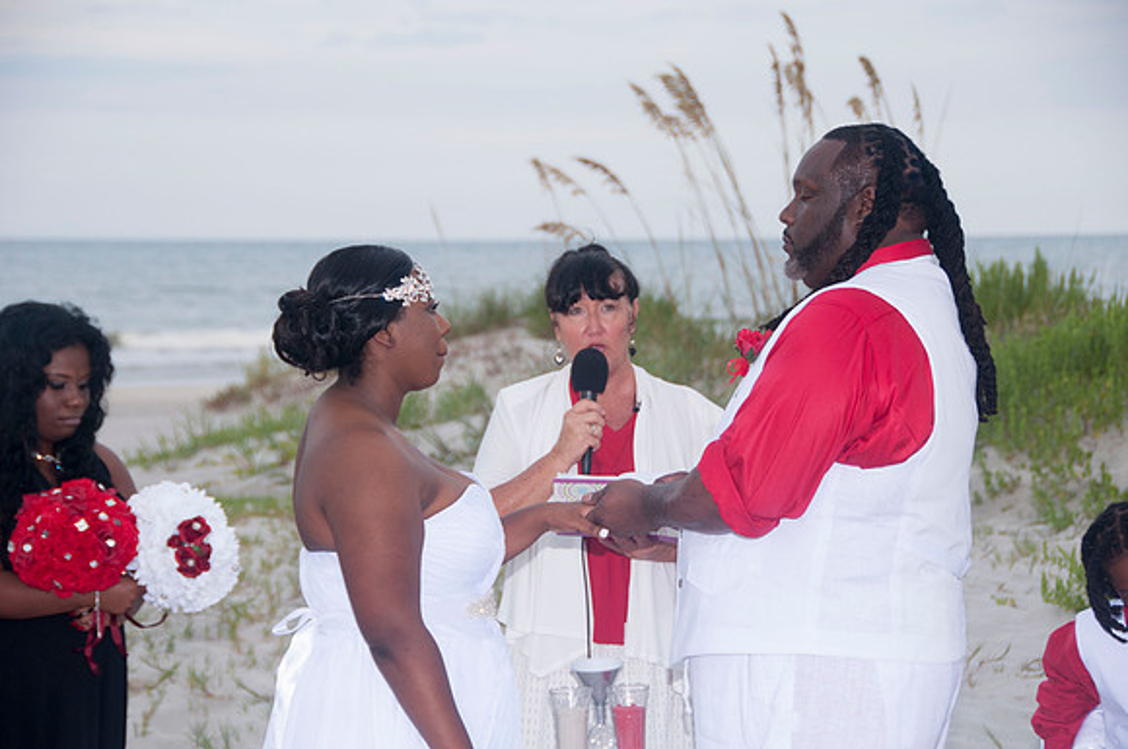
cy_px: 374
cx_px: 564
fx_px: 3520
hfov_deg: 18.2
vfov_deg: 12.1
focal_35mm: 112
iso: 200
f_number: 5.6
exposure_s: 1/125
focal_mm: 75
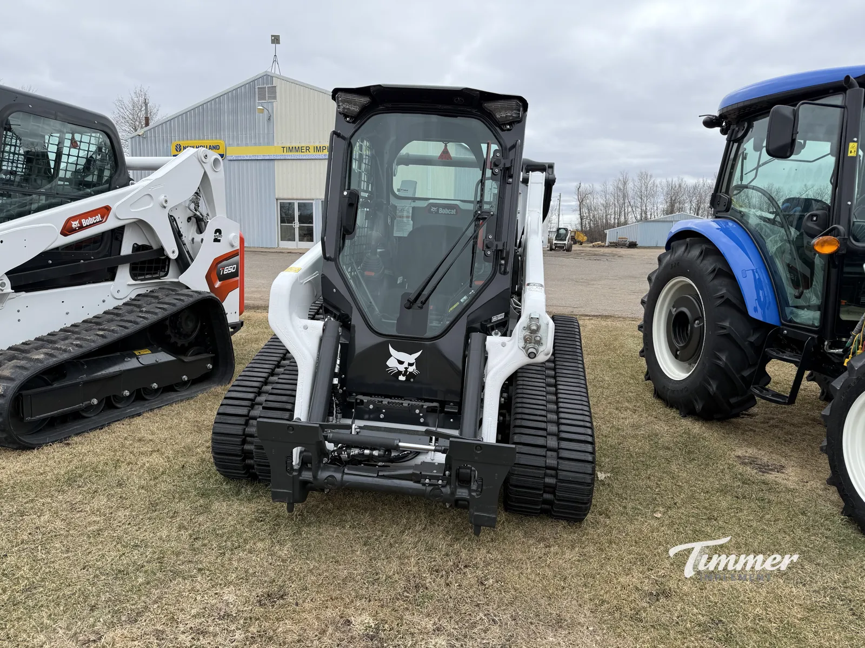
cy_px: 324
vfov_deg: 56.8
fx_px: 600
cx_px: 432
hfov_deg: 71.6
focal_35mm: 24
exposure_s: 1/2169
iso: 80
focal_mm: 6.76
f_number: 1.78
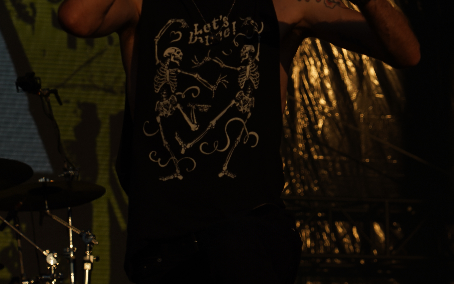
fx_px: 2178
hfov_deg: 11.9
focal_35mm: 176
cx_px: 278
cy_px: 66
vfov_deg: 7.4
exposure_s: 1/1000
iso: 100
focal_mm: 105
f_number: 8
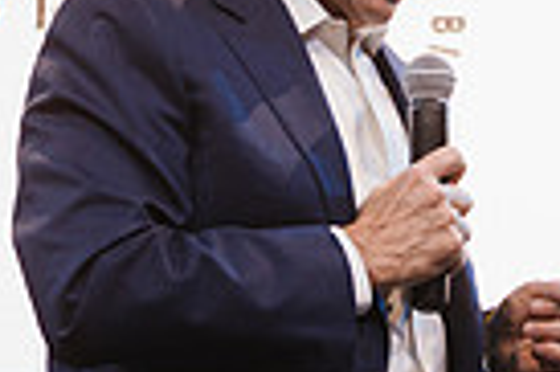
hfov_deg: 6.4
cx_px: 679
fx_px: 5003
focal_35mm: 322
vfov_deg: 4.3
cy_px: 136
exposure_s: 1/320
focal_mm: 70
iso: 1000
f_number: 4
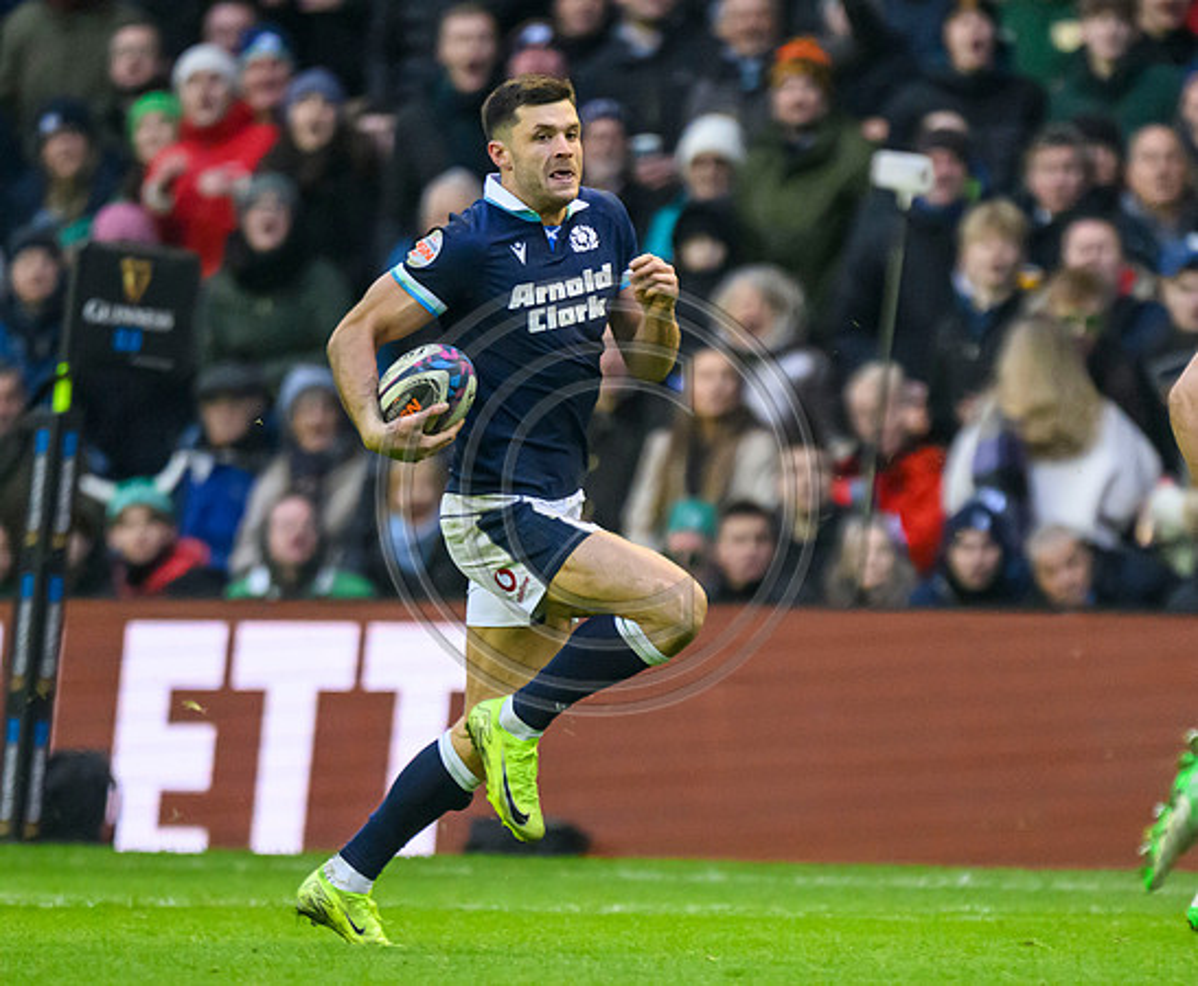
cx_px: 588
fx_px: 33625
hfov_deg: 2.0
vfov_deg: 1.7
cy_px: 658
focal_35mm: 938
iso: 6400
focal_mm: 560
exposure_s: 1/1600
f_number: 4
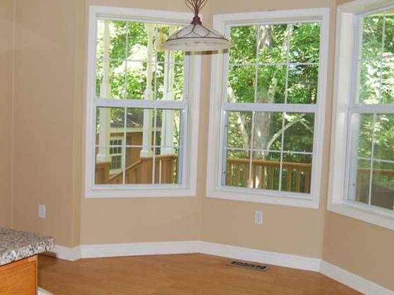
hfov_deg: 41.8
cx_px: 147
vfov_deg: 32.2
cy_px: 160
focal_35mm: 45
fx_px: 512
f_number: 3.5
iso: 200
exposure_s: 1/60
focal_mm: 18
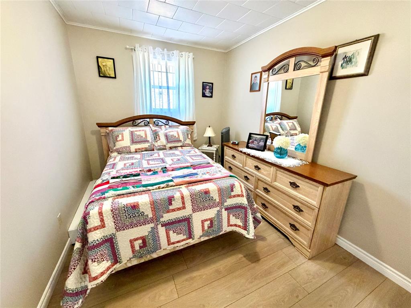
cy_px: 154
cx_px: 206
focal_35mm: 14
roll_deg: -1.4
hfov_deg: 102.1
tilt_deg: -16.6
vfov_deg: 85.7
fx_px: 166
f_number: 2.2
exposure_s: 1/60
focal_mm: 2.22
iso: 500
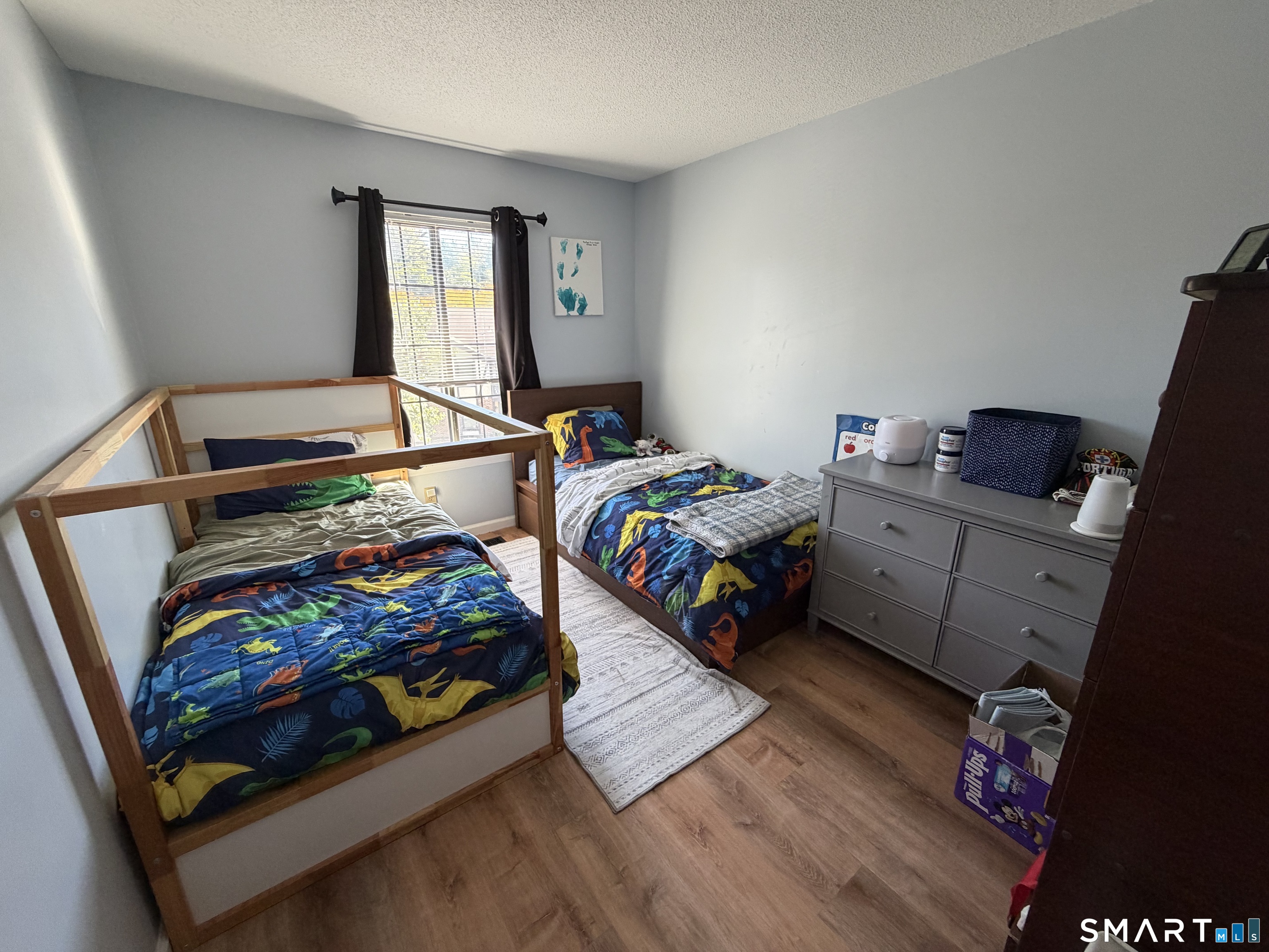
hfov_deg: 102.1
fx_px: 513
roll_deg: +0.4
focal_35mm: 14
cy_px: 476
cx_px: 634
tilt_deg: -17.8
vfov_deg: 85.7
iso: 200
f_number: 2.2
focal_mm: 2.22
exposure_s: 1/60
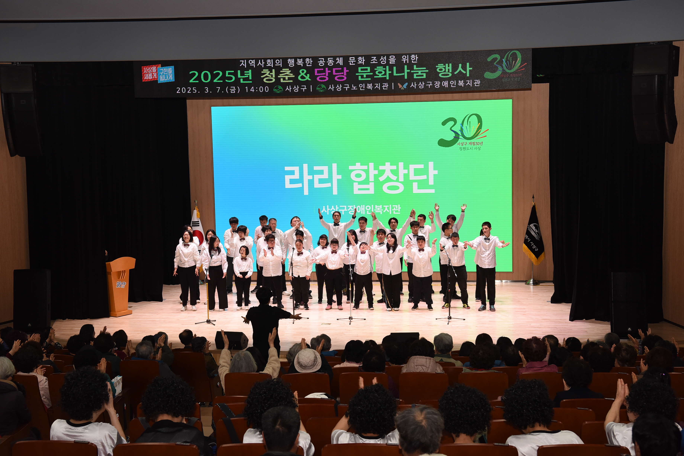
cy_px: 228
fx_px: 1045
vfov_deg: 24.6
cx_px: 342
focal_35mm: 55
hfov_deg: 36.2
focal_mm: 55
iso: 1000
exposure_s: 1/200
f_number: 7.1
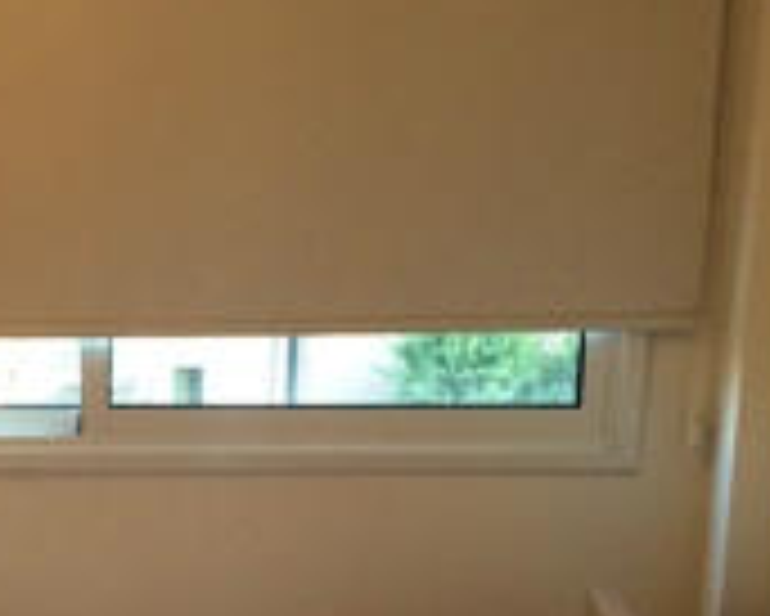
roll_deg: +1.5
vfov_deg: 20.2
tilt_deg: -13.2
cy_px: 589
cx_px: -27
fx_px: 1687
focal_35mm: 74
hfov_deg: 24.4
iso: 100
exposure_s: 1/33
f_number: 2.2
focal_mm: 4.15
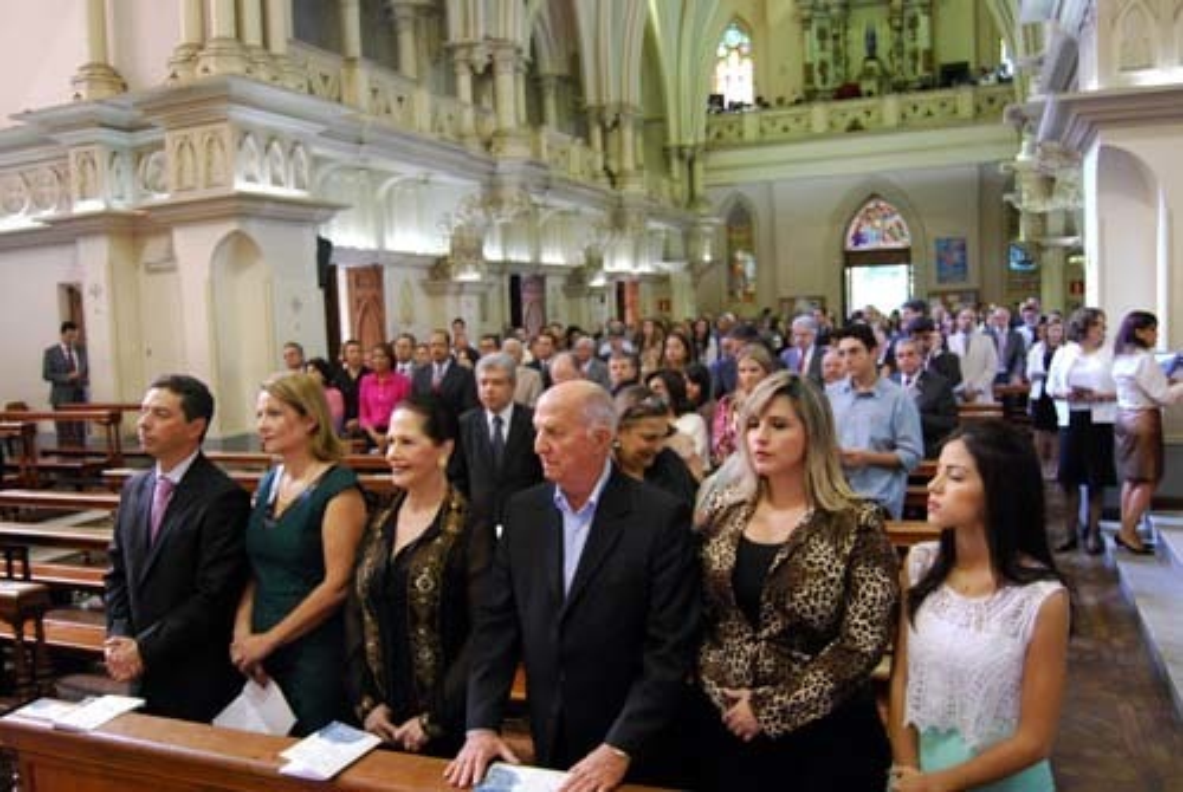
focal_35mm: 30
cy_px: 396
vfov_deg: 43.7
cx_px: 592
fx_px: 987
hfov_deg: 61.9
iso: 1600
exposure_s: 1/50
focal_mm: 20
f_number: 3.8
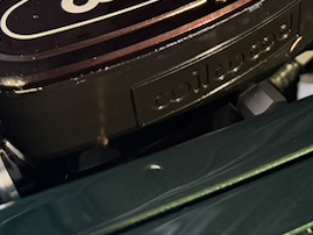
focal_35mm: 57
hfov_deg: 31.8
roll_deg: -1.2
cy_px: -36
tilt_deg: -35.0
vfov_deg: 23.7
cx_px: 296
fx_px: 516
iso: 800
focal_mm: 6.76
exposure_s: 1/60
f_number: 1.78
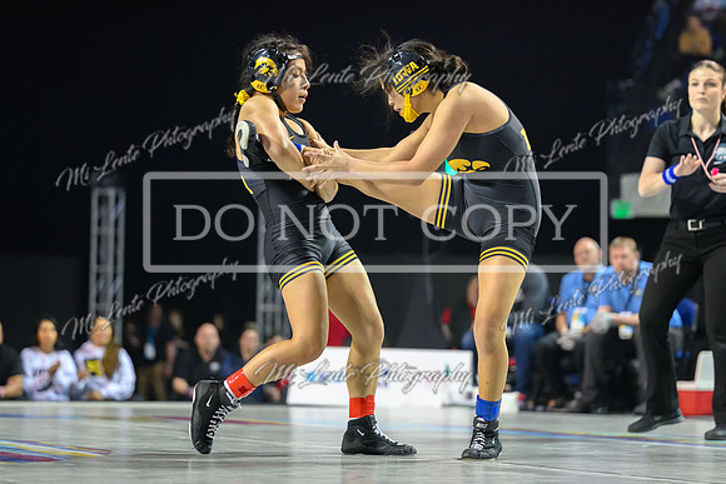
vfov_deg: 11.2
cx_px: 354
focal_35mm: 123
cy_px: 203
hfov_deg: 16.7
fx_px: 2477
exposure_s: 1/800
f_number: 2.8
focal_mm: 102
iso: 5000
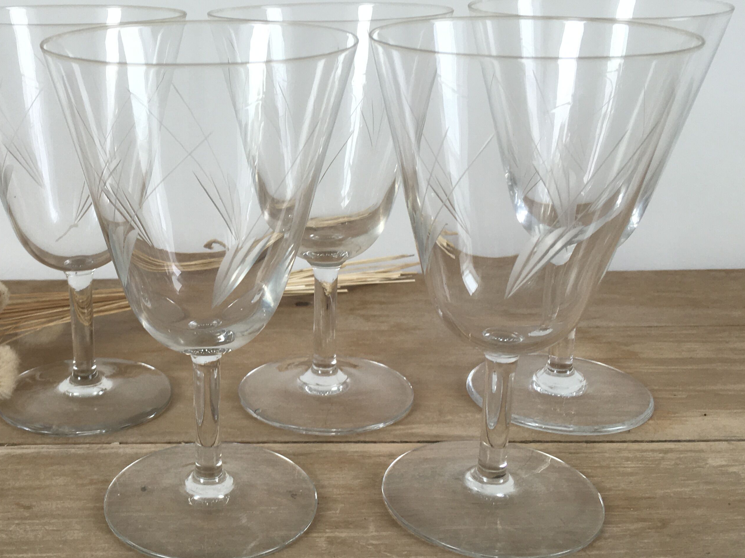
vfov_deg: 31.5
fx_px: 990
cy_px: 283
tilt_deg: -17.3
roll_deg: +1.2
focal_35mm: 46
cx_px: 236
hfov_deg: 40.6
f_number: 2.2
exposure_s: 1/50
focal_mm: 4.15
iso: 32
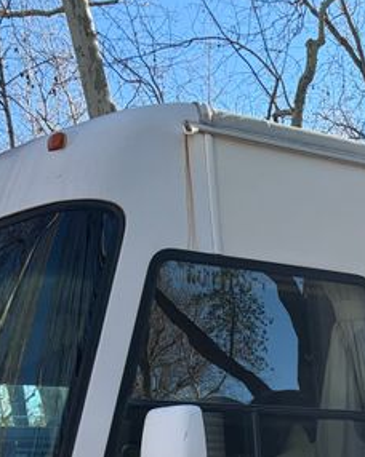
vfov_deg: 19.6
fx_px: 1231
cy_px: 569
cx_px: 507
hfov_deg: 15.8
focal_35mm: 91
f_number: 1.6
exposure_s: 1/1364
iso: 64
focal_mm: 5.96
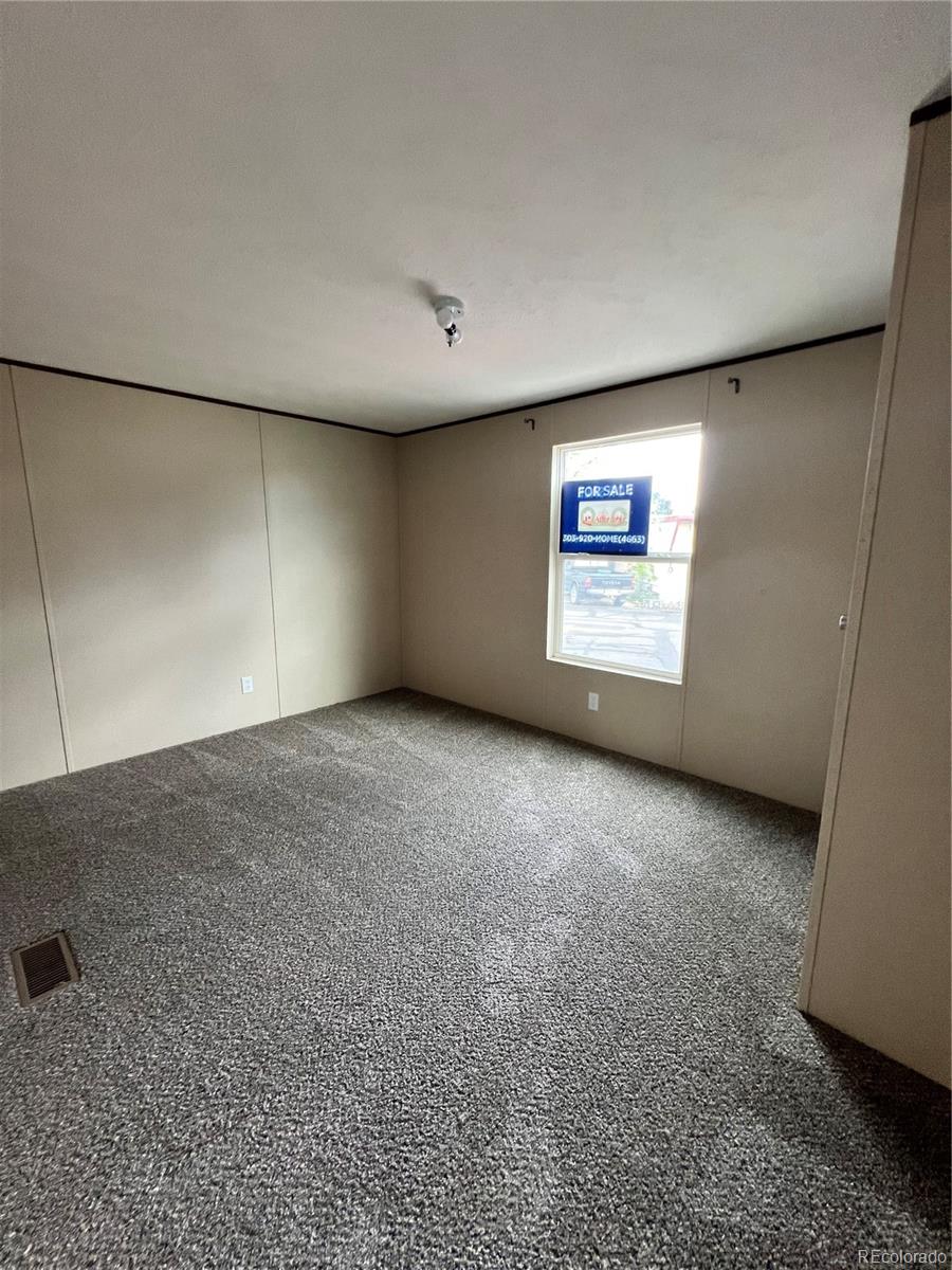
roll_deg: +2.4
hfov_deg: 89.9
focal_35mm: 13
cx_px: 476
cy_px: 635
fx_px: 477
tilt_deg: -9.3
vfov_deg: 106.2
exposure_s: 1/60
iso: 200
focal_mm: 1.57
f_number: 1.8
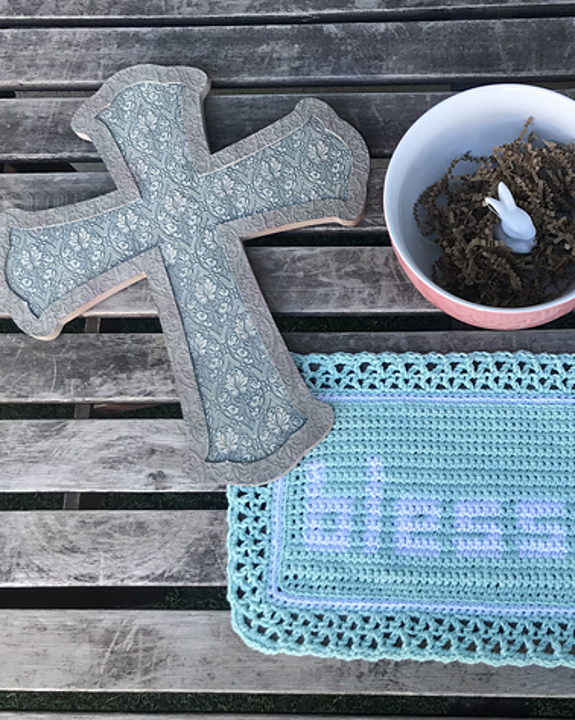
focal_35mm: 37
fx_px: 788
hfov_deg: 39.0
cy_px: 361
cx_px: 432
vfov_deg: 49.1
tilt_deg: -71.9
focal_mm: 3.99
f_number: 1.8
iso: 20
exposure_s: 1/222
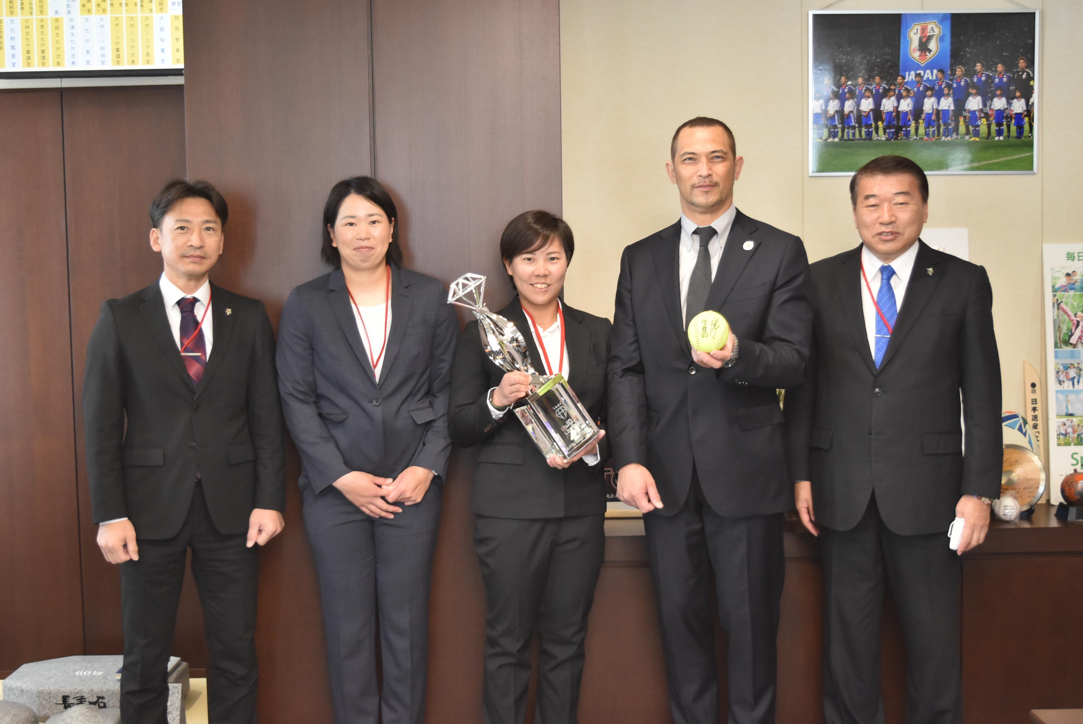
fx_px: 1400
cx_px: 542
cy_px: 362
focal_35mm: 46
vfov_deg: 29.0
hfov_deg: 42.3
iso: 1100
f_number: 4.2
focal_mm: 31
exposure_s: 1/60
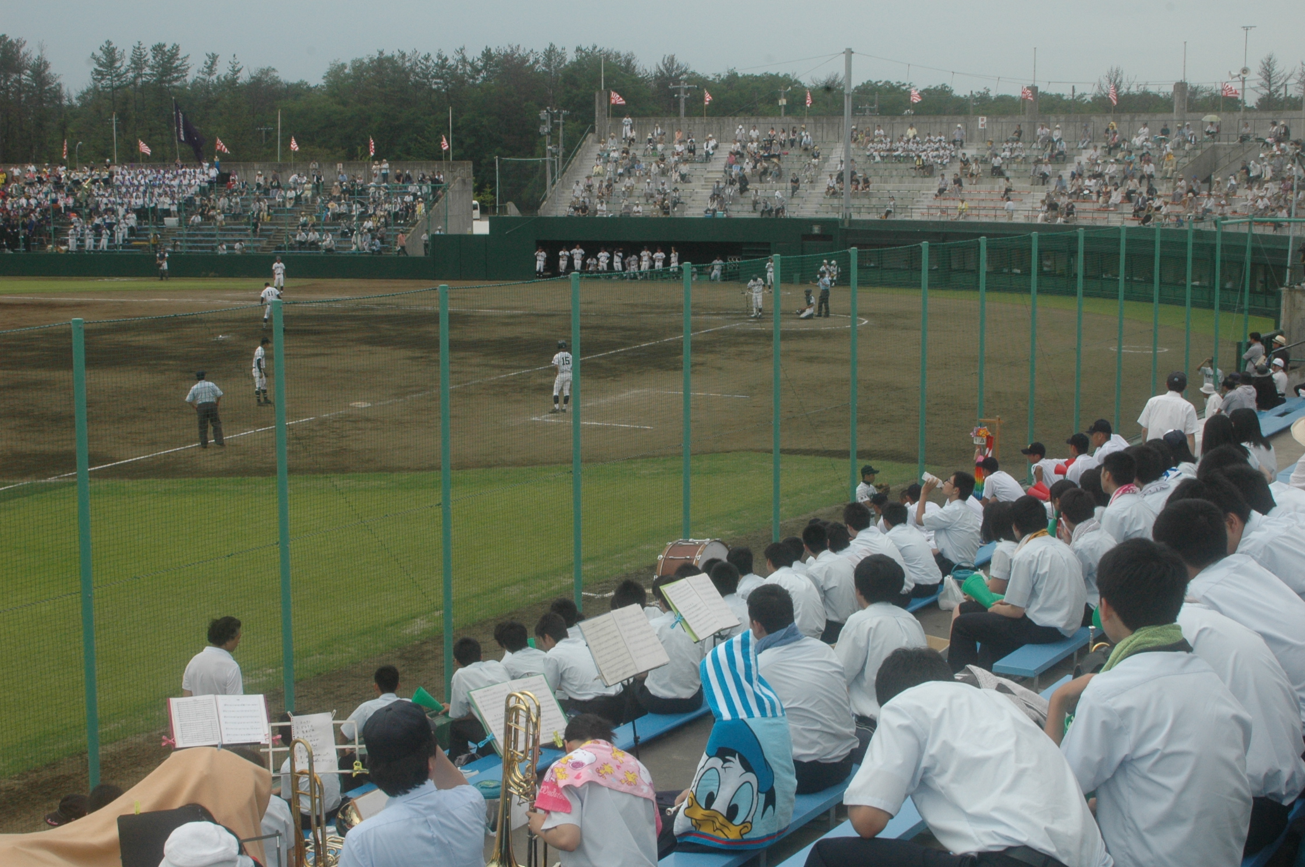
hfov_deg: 38.9
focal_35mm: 51
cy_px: 434
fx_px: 1847
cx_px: 652
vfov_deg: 26.4
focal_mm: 34
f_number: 11
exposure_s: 1/500
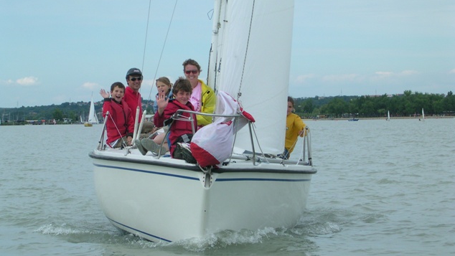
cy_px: 143
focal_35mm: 122
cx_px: 229
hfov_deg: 17.6
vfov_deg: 9.9
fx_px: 1472
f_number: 4.8
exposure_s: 1/336
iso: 100
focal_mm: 16.8
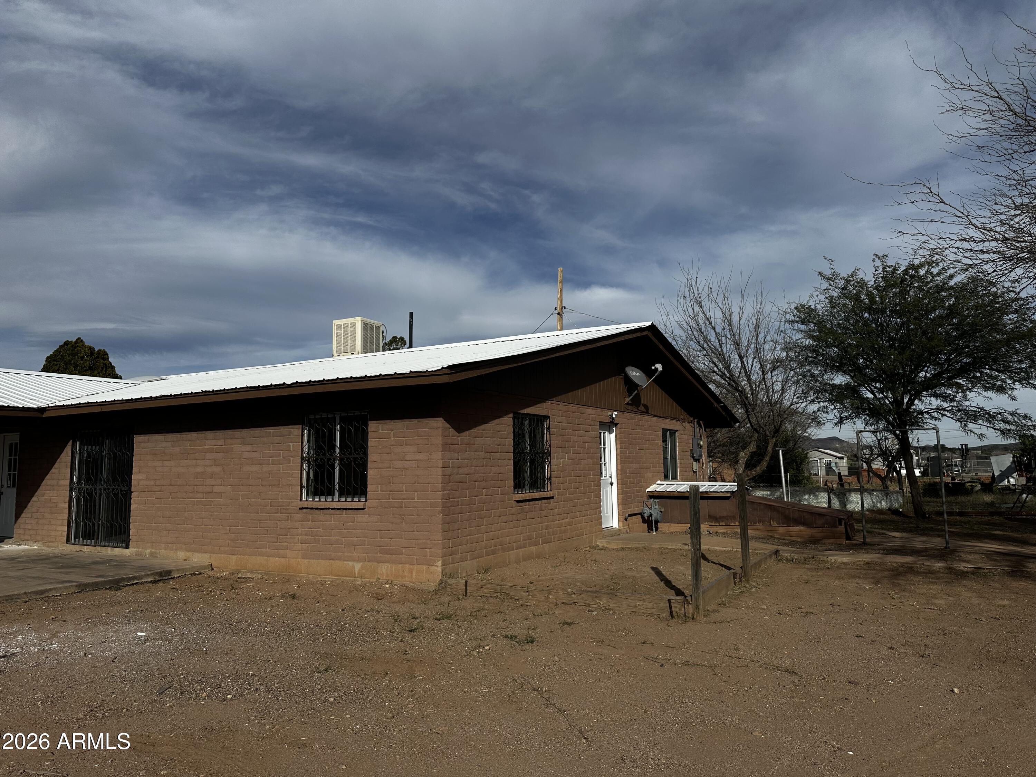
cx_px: 518
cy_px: 388
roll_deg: +0.3
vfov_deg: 56.8
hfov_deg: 71.6
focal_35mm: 24
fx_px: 718
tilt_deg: +6.6
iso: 80
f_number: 1.78
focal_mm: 6.86
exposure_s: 1/8197
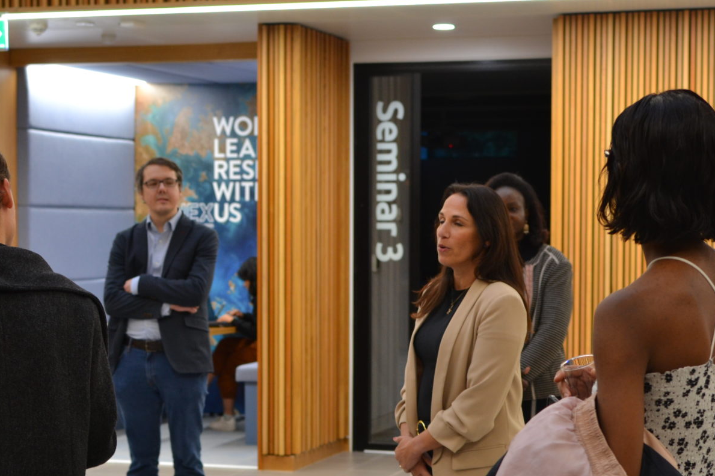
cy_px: 329
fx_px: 1684
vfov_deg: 16.1
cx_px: 329
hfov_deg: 24.0
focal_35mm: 85
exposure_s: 1/60
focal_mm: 35
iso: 400
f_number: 3.5
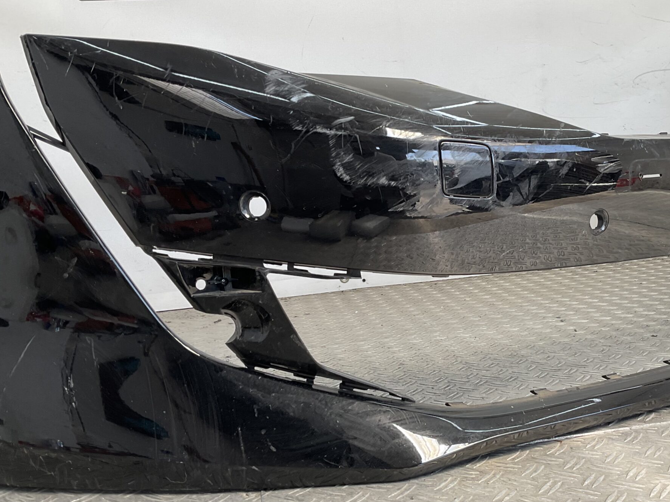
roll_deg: +1.9
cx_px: 460
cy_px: 283
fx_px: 813
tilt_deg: -9.3
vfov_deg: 34.3
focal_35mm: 42
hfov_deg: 44.0
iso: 16
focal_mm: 3
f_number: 1.8
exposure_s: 1/154
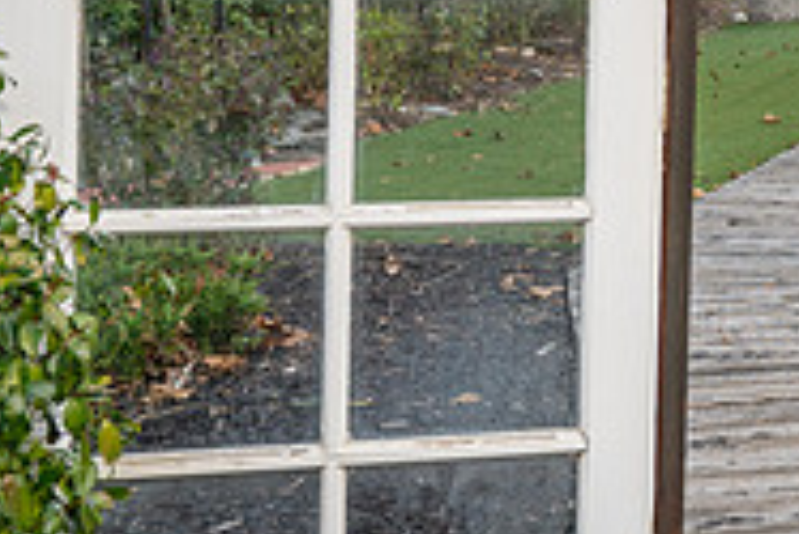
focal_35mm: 81
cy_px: -126
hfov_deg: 22.6
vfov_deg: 16.1
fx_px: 1799
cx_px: 1018
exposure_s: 1/125
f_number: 5.6
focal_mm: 24
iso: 200
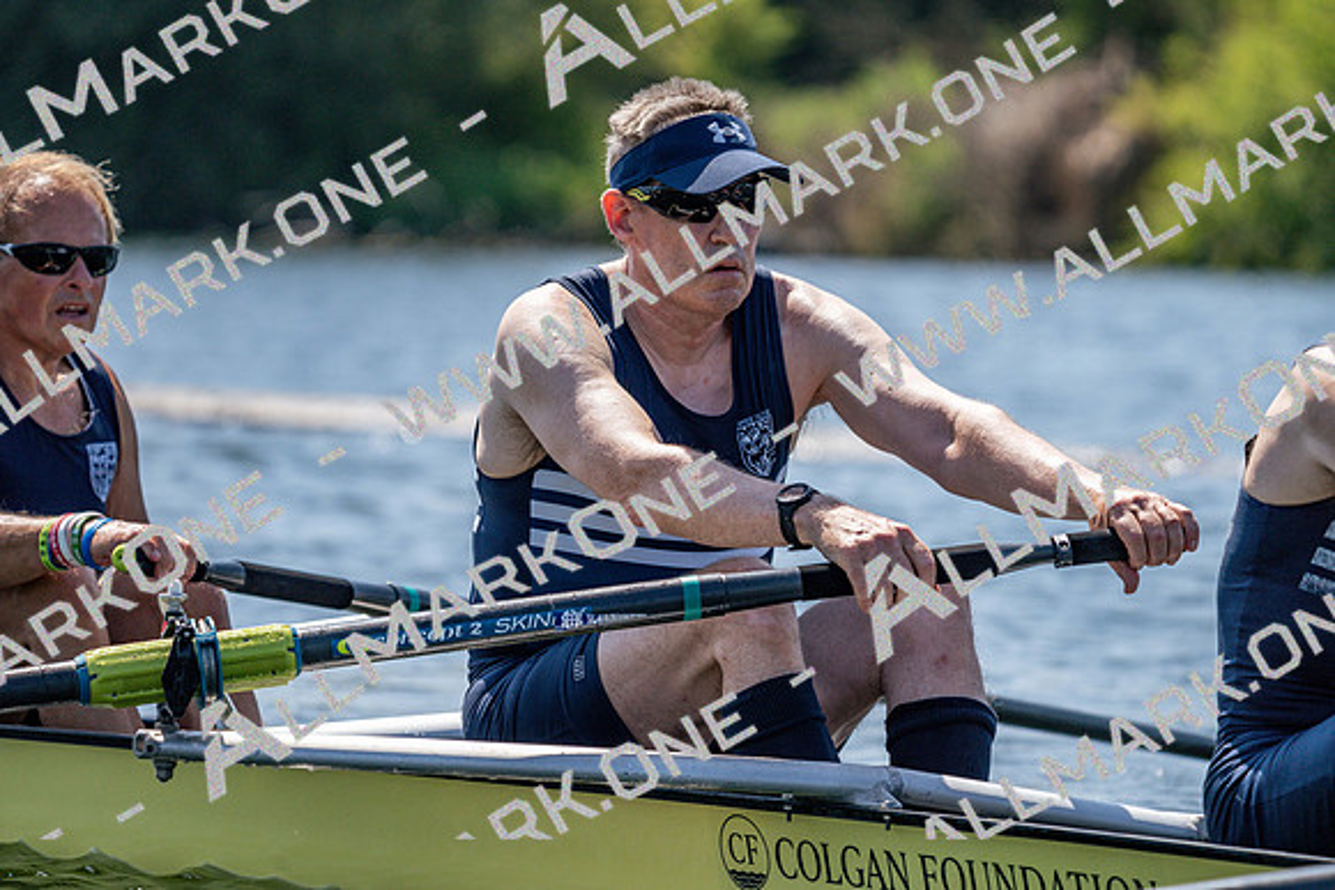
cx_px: 668
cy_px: 445
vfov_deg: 4.5
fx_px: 11238
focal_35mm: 303
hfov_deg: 6.8
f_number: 6.3
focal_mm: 303
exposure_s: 1/2000
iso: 320
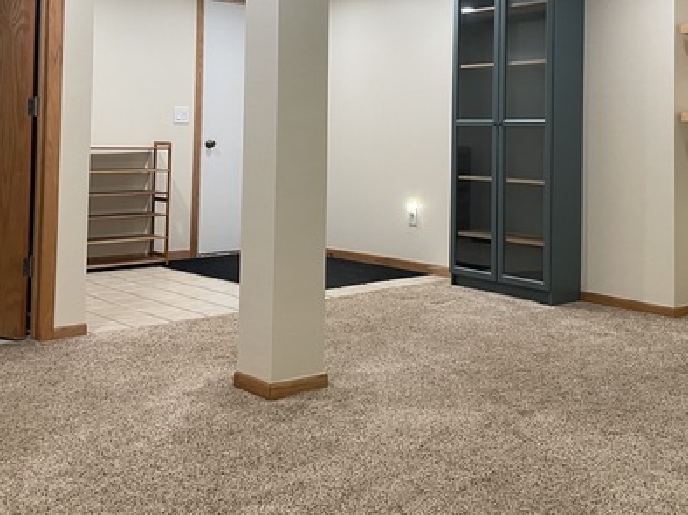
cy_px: 115
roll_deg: -1.5
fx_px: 874
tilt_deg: +2.4
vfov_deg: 32.1
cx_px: 408
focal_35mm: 44
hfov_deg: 42.8
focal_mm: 4.2
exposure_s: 1/57
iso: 100
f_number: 1.6
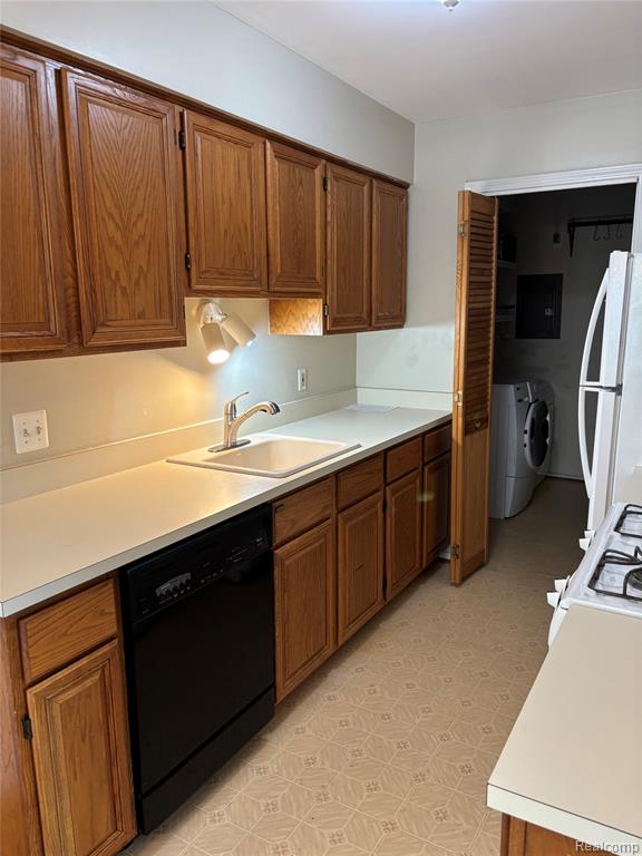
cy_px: 428
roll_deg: -0.7
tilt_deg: -15.3
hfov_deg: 53.1
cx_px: 321
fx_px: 643
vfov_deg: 67.3
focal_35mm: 26
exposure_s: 1/60
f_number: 1.6
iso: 125
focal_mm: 5.96
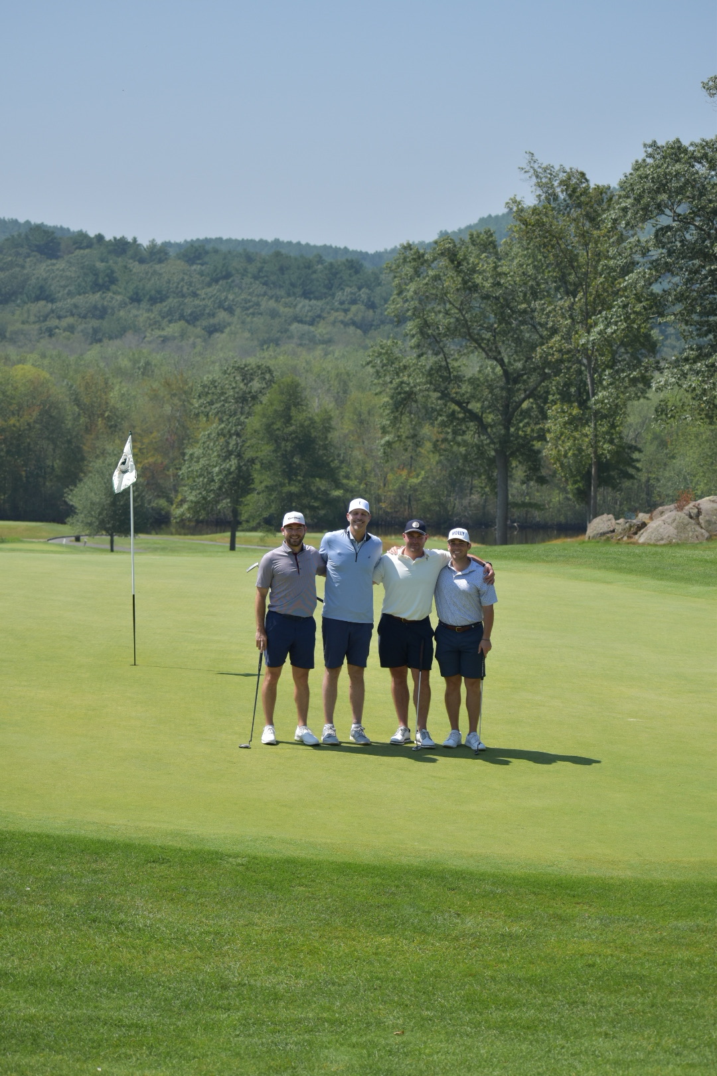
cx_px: 358
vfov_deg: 18.9
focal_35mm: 108
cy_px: 538
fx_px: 3226
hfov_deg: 12.7
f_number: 5.6
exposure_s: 1/1250
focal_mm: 72
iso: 200
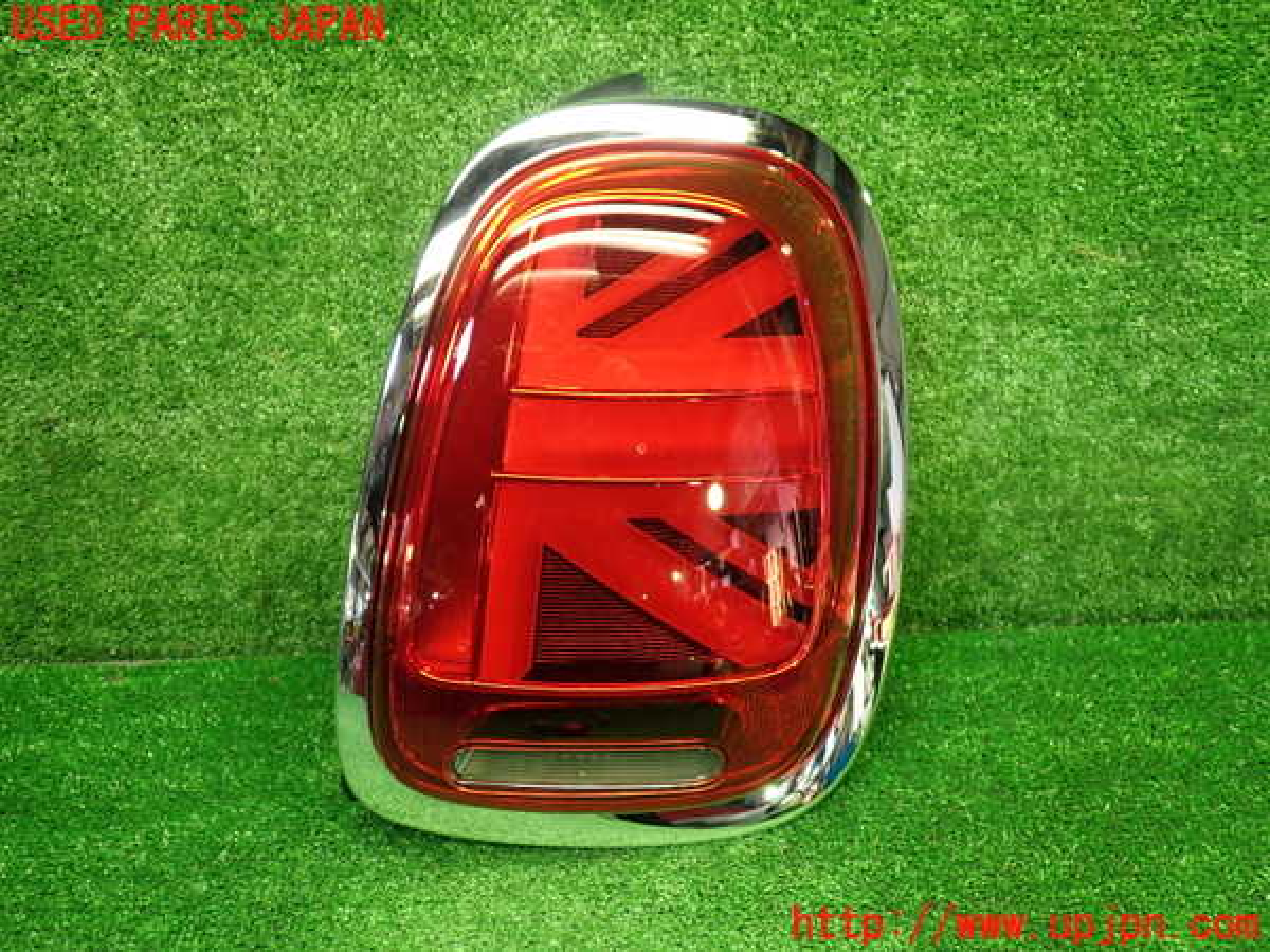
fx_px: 1101
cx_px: 635
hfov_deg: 60.0
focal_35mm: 30
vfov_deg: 46.8
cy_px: 476
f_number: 2.3
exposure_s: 1/30
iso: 200
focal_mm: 5.4
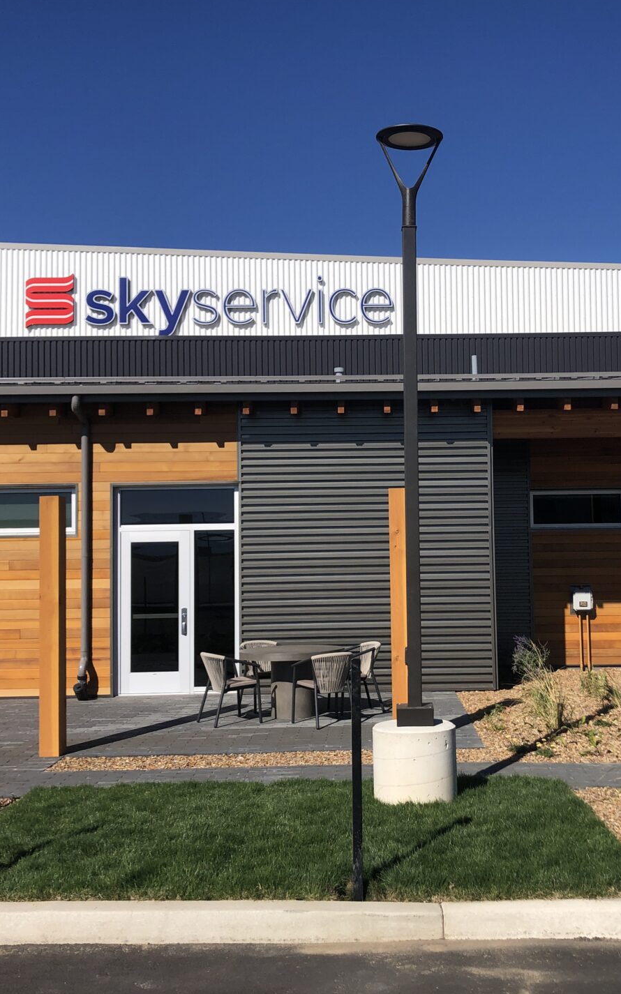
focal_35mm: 40
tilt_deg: +3.6
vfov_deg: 49.3
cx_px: 411
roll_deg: +0.8
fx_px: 1084
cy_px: 493
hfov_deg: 31.7
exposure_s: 1/2703
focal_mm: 3.99
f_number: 1.8
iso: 20
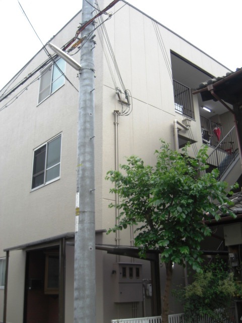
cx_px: 121
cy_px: 162
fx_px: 354
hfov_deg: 37.7
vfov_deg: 49.0
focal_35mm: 38
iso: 80
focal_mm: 7.9
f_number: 2.8
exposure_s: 1/160
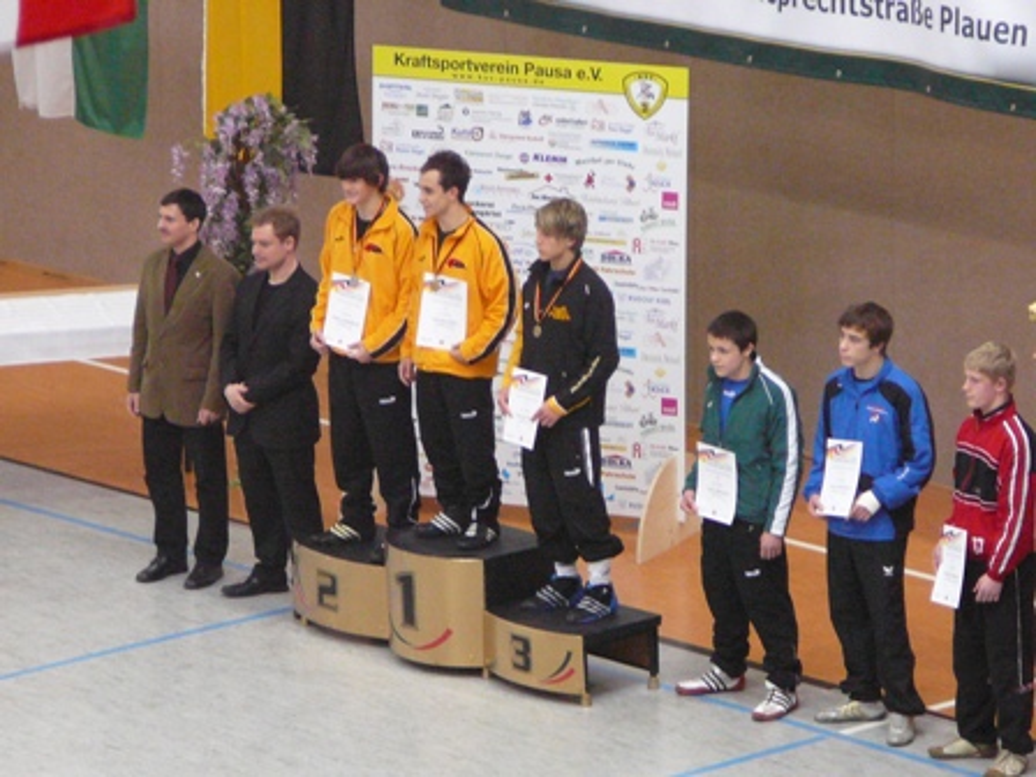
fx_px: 7123
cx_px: 518
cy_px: 388
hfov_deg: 8.3
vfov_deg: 6.2
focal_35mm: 238
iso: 400
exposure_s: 1/30
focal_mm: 28.2
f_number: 4.1
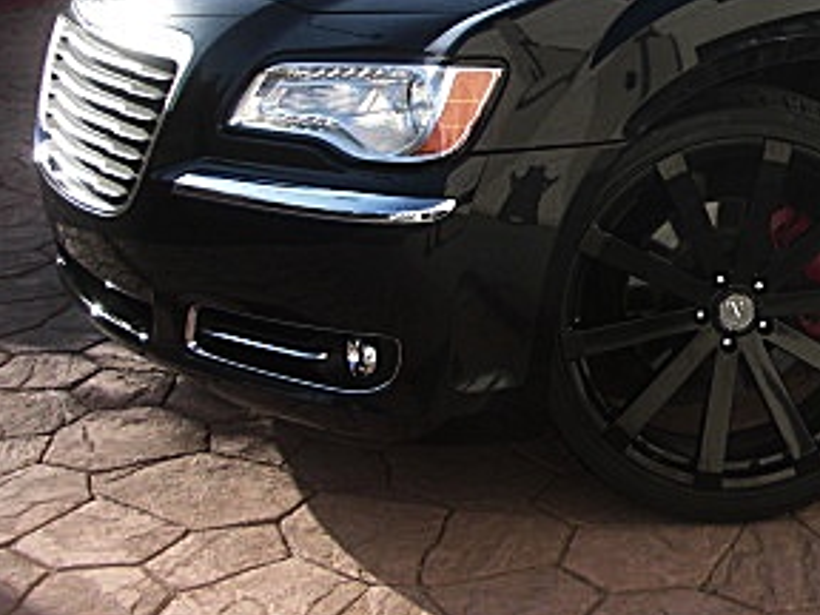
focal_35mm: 80
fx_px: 1895
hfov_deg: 23.1
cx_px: 877
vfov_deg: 18.4
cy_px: 202
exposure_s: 1/320
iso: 50
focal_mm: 6.3
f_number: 2.8
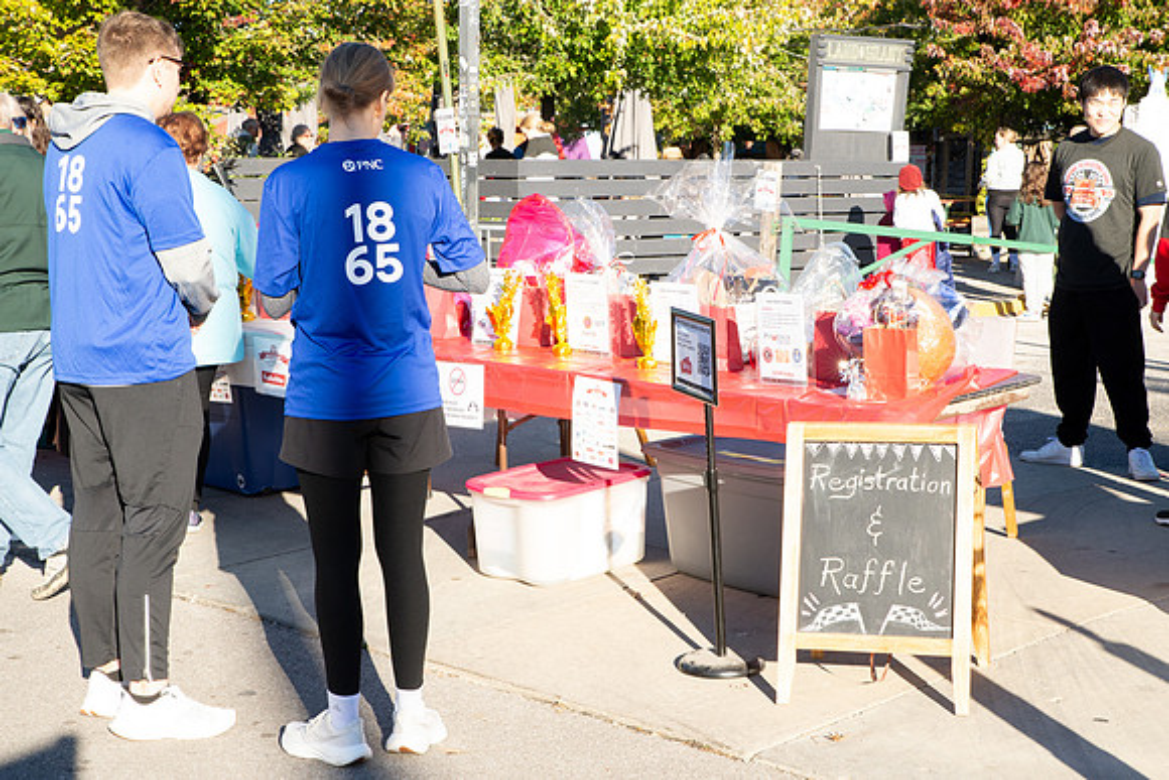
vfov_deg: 20.3
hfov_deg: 30.0
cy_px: 408
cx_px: 623
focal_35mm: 67
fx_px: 2181
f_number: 13
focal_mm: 62
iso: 640
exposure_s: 1/200
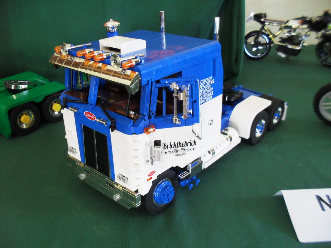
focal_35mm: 35
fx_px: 335
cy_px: 124
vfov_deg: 40.7
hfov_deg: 52.6
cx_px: 166
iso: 200
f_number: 3.2
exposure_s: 1/20
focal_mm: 6.3
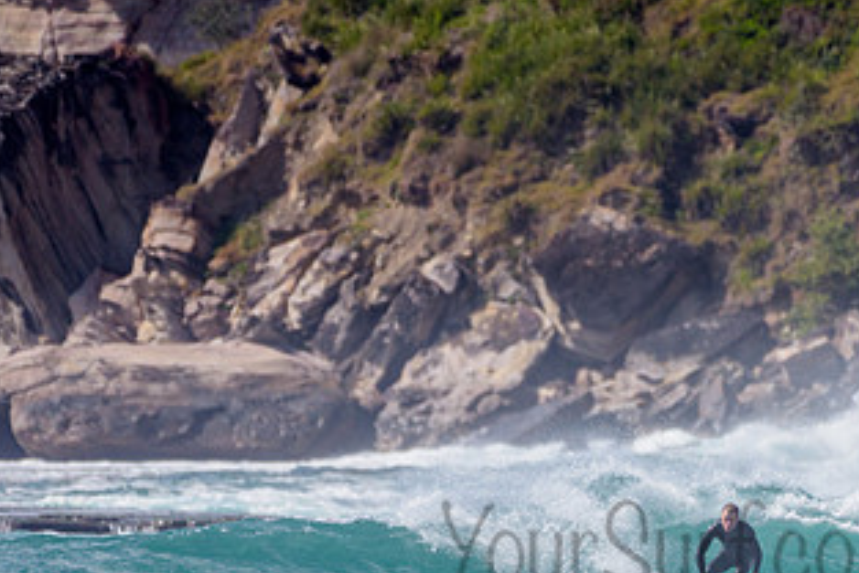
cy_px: 485
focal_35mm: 1136
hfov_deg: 1.8
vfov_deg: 1.2
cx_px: 544
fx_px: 27117
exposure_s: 1/2000
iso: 90
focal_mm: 500
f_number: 5.6
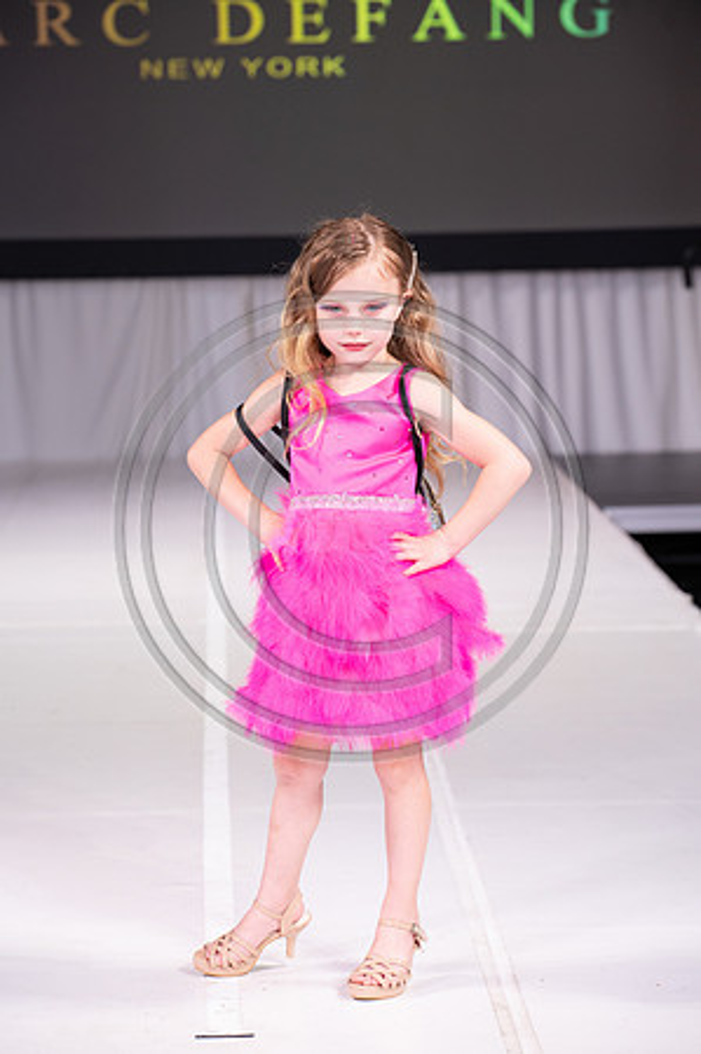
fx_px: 3806
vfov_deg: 15.8
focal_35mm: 130
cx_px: 350
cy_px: 527
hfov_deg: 10.5
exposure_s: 1/400
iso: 2000
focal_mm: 130
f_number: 5.6
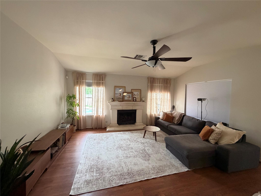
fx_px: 106
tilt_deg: -2.3
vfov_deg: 85.7
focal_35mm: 14
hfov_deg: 102.1
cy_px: 98
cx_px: 130
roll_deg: -1.5
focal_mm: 2.22
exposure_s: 1/60
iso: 500
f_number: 2.2
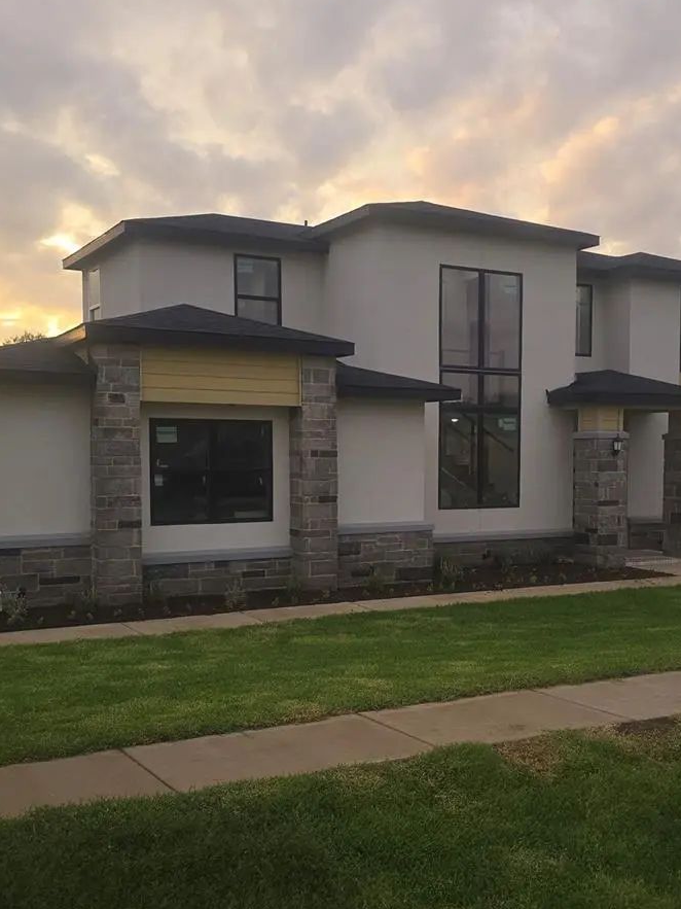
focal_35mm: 40
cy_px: 516
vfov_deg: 46.7
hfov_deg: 35.7
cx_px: 427
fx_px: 1049
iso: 12
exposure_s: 1/60
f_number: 1.7
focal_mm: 6.3
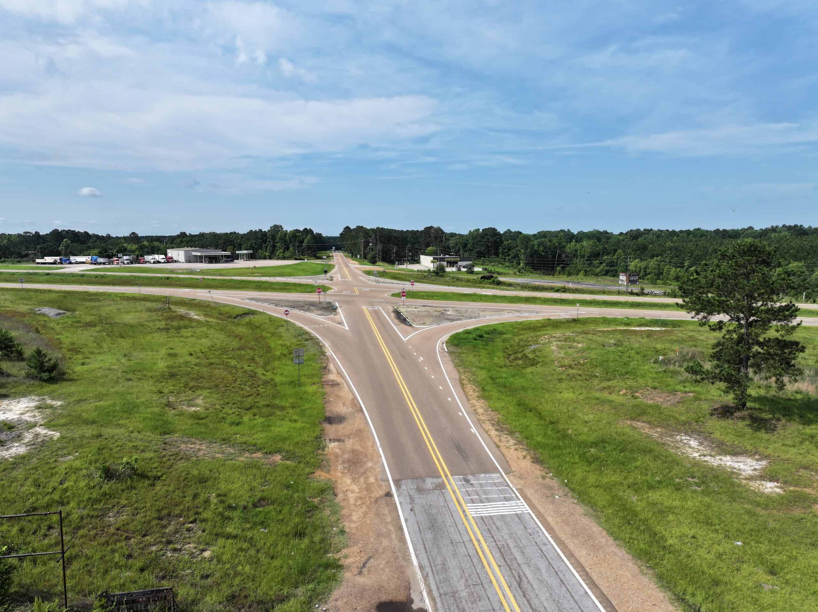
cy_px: 306
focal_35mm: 24
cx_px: 409
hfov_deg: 71.6
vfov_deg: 56.8
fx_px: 567
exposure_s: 1/2000
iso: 100
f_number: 2.8
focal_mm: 12.29
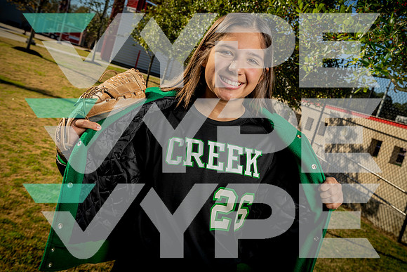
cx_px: 204
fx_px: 418
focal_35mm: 37
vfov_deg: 36.0
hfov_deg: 51.9
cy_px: 136
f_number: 10
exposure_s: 1/250
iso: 125
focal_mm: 37
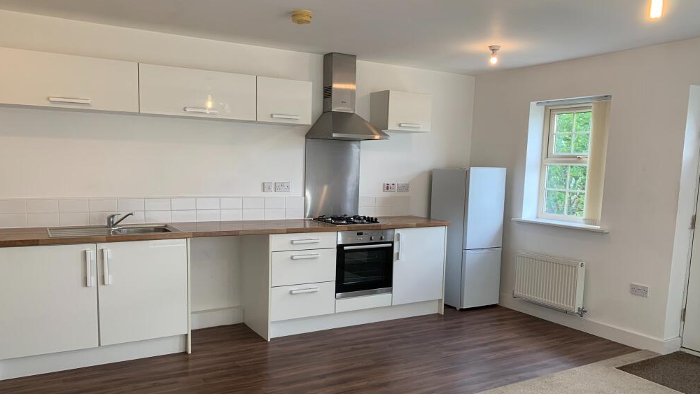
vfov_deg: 40.0
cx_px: 350
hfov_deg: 66.1
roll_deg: -1.8
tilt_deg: -8.6
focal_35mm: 29
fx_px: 538
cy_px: 242
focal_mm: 4.25
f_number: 1.8
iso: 100
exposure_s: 1/100
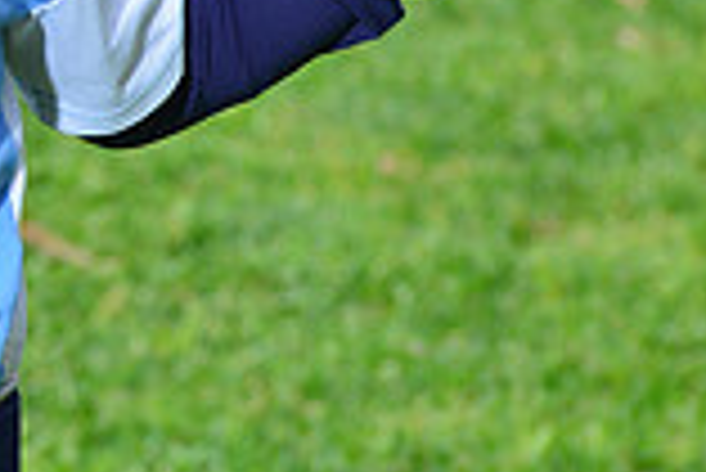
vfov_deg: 2.8
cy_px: -312
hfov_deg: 4.1
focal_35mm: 499
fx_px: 9795
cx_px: -180
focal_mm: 135
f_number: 10
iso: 250
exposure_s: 1/200
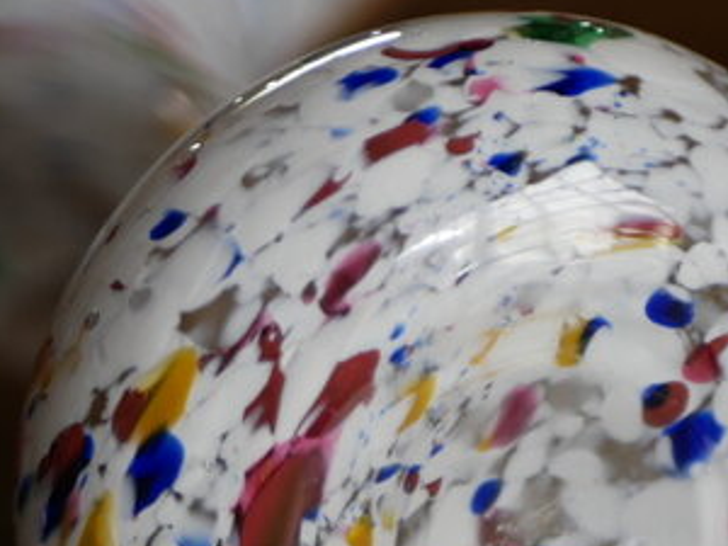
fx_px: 2986
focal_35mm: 142
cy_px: 323
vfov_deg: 10.4
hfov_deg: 13.9
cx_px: 406
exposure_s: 1/100
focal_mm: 25
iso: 200
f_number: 1.7
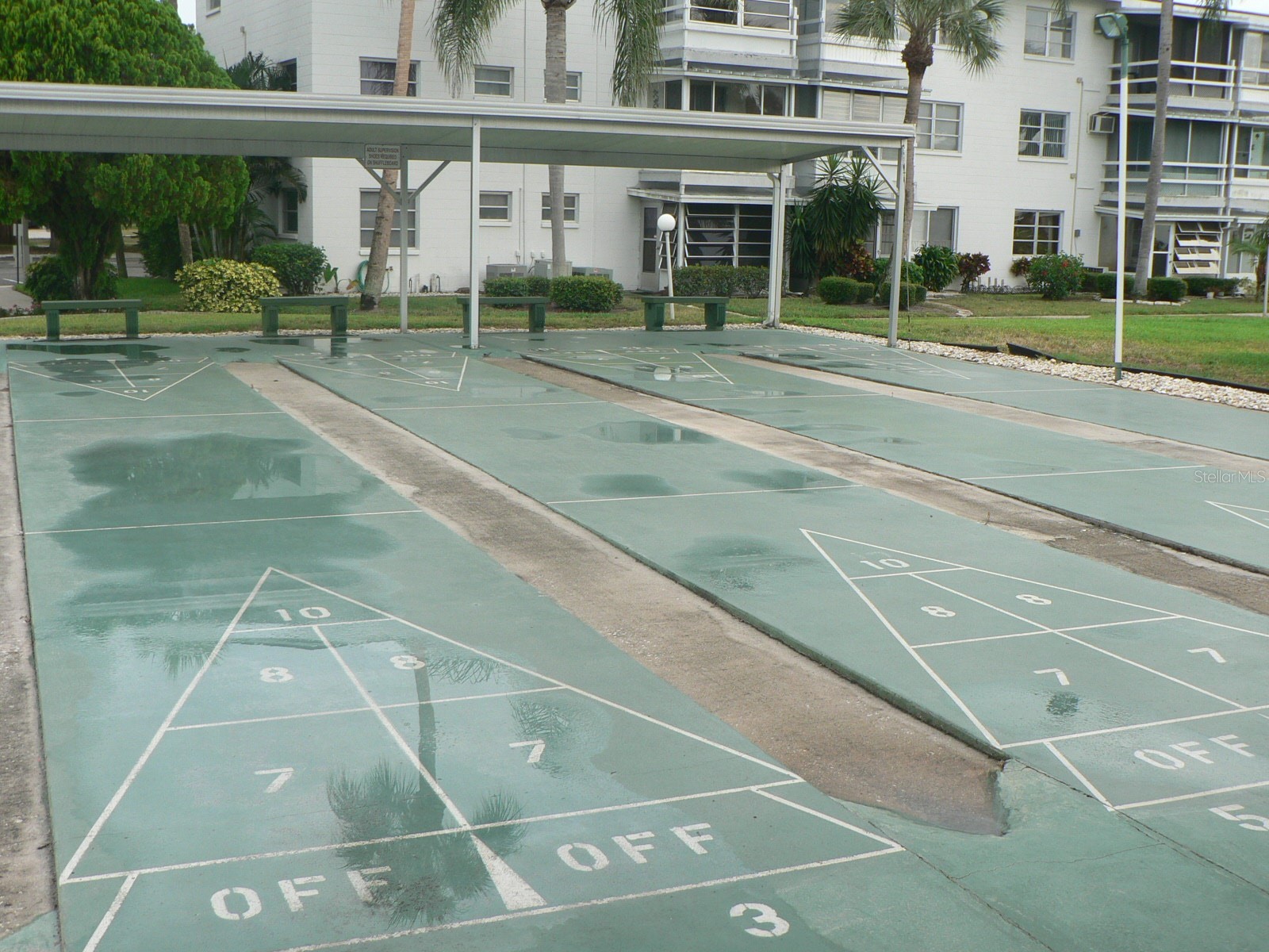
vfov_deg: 34.3
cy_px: 476
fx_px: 1540
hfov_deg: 44.8
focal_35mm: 42
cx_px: 634
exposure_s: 1/125
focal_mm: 6.9
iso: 80
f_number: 4
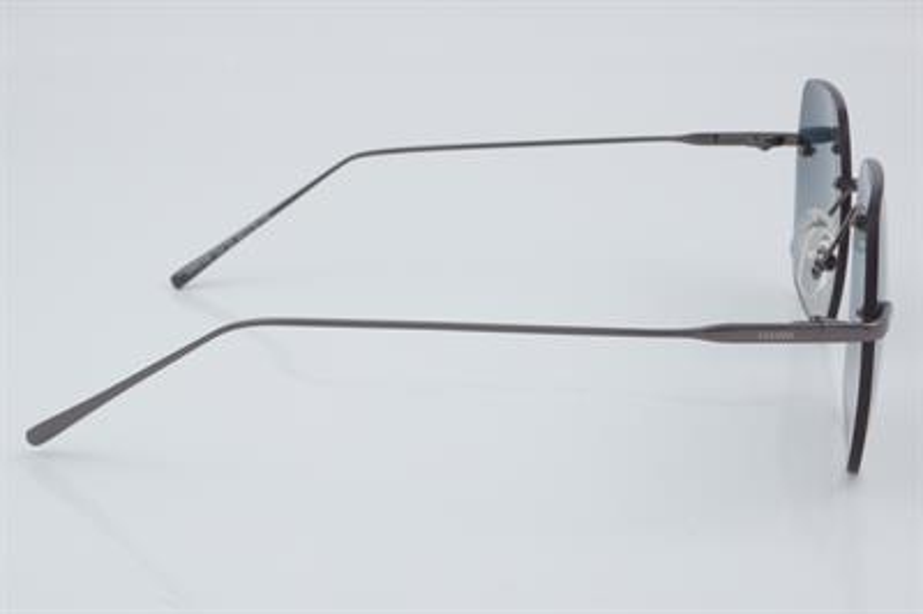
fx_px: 1921
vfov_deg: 18.2
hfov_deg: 27.0
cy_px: 307
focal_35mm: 75
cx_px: 462
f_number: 32
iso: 100
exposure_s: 1/4
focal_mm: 50
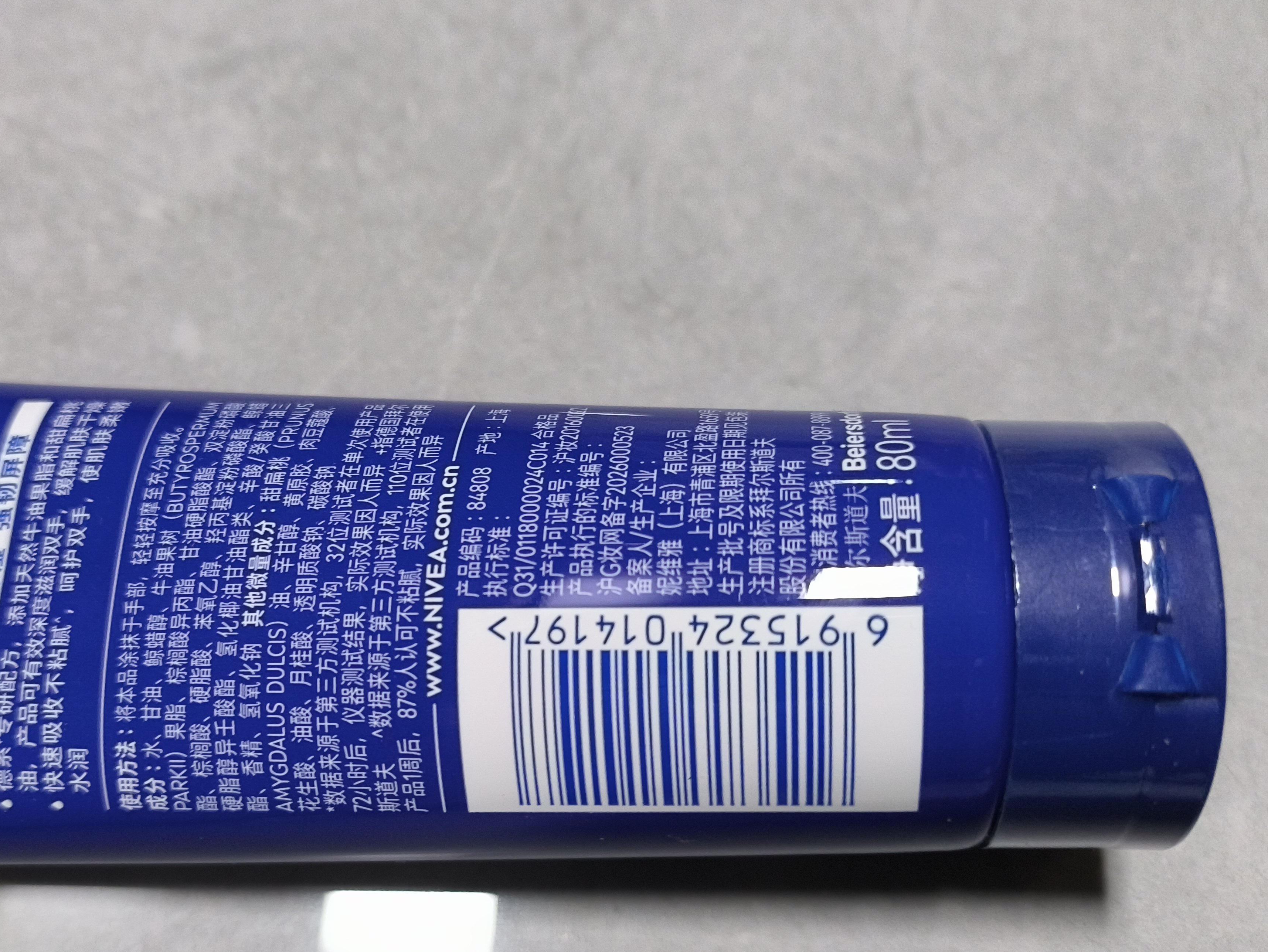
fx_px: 1136
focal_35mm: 31
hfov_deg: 57.3
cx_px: 443
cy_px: 533
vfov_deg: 45.4
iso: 671
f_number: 1.79
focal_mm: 4.69
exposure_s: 1/33.3
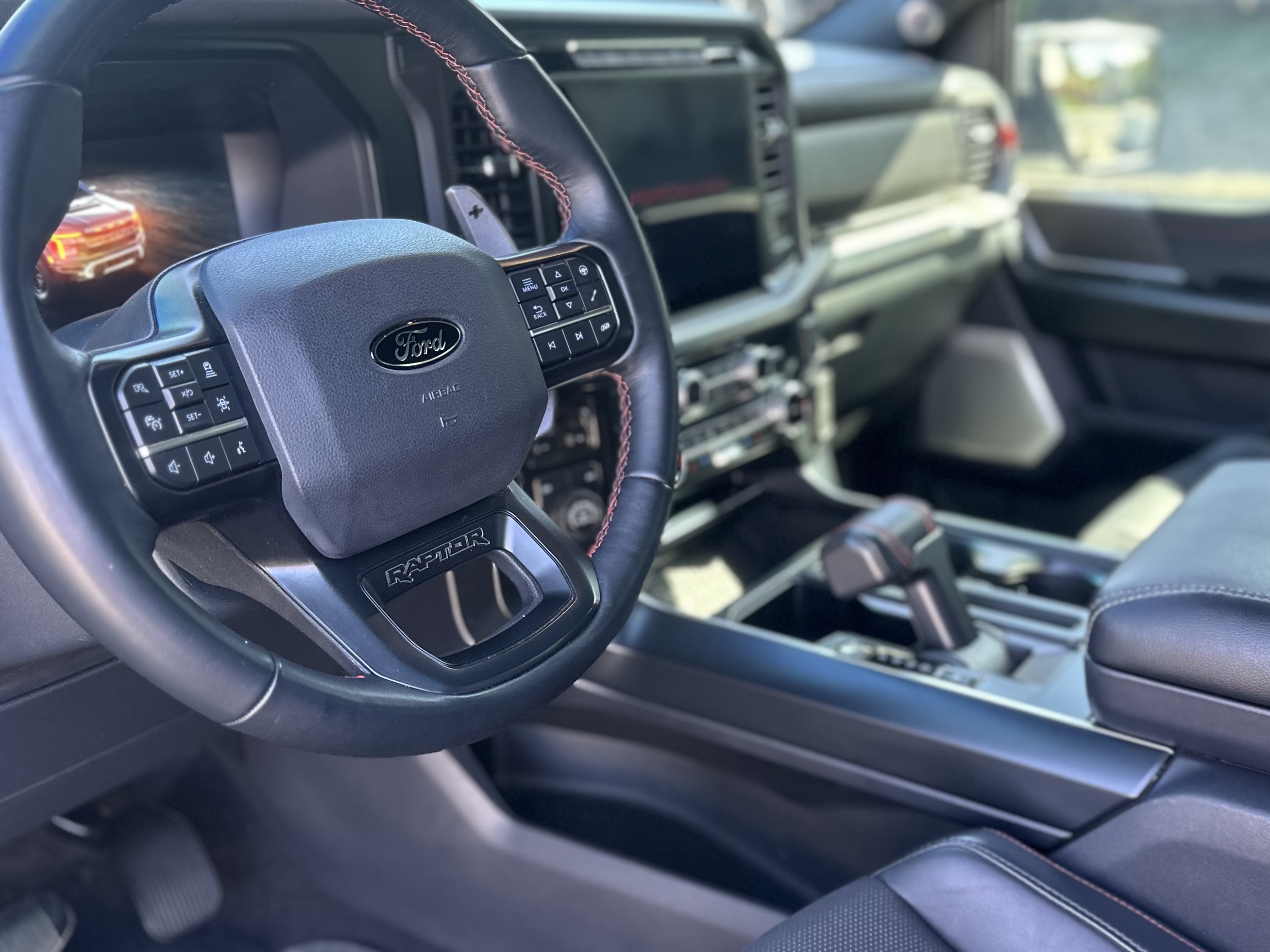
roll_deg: +4.0
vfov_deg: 38.6
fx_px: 1358
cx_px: 796
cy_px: 417
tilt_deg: -20.2
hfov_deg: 49.6
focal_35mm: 37
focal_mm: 6.86
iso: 160
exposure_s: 1/121
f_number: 1.78
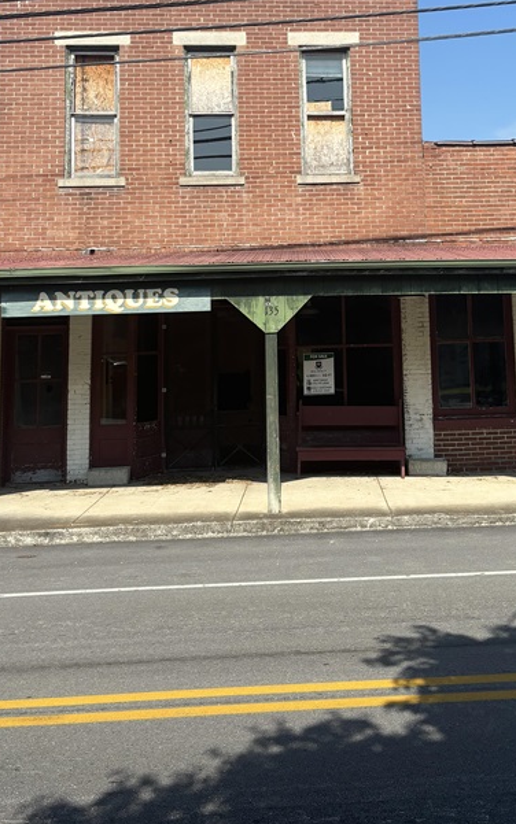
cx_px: 369
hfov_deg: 28.9
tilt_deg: +8.1
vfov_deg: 43.7
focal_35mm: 44
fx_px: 989
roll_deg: +1.5
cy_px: 202
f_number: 1.6
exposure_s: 1/2778
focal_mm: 5.96
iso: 50
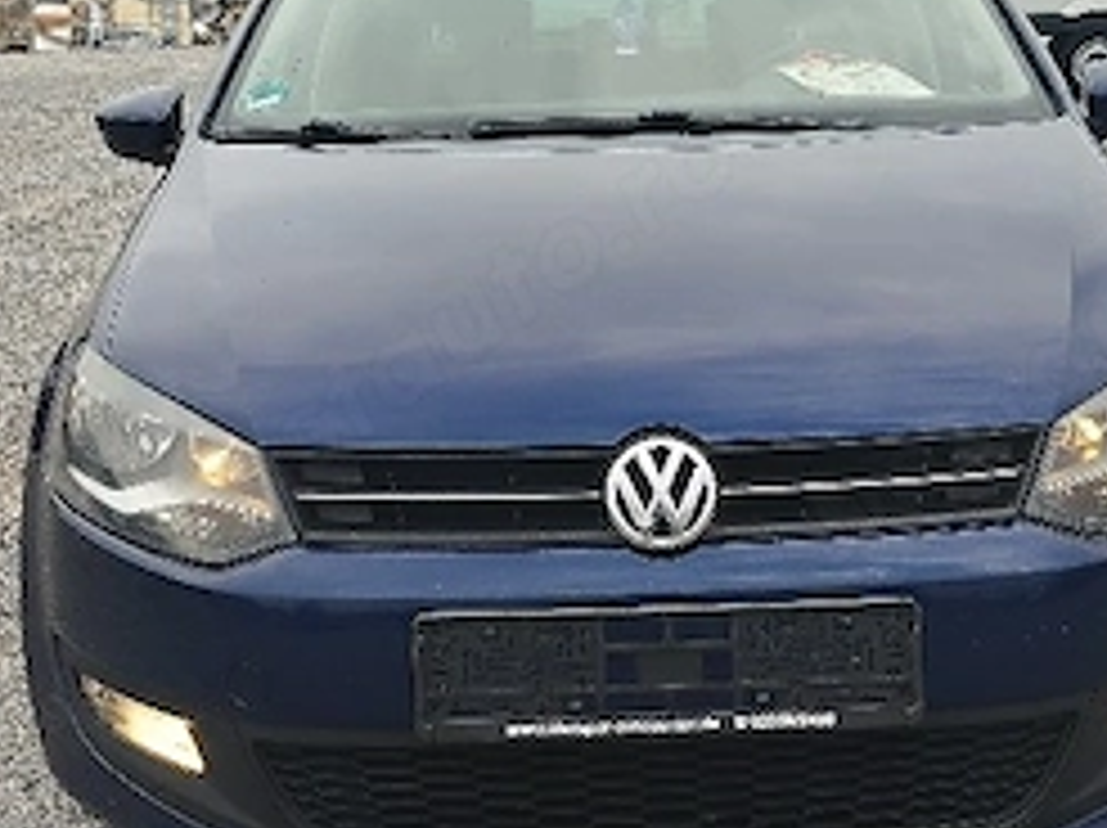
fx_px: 1949
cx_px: 662
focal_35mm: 61
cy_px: 369
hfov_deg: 31.6
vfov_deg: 24.0
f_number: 1.89
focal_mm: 5.95
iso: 50
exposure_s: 1/103
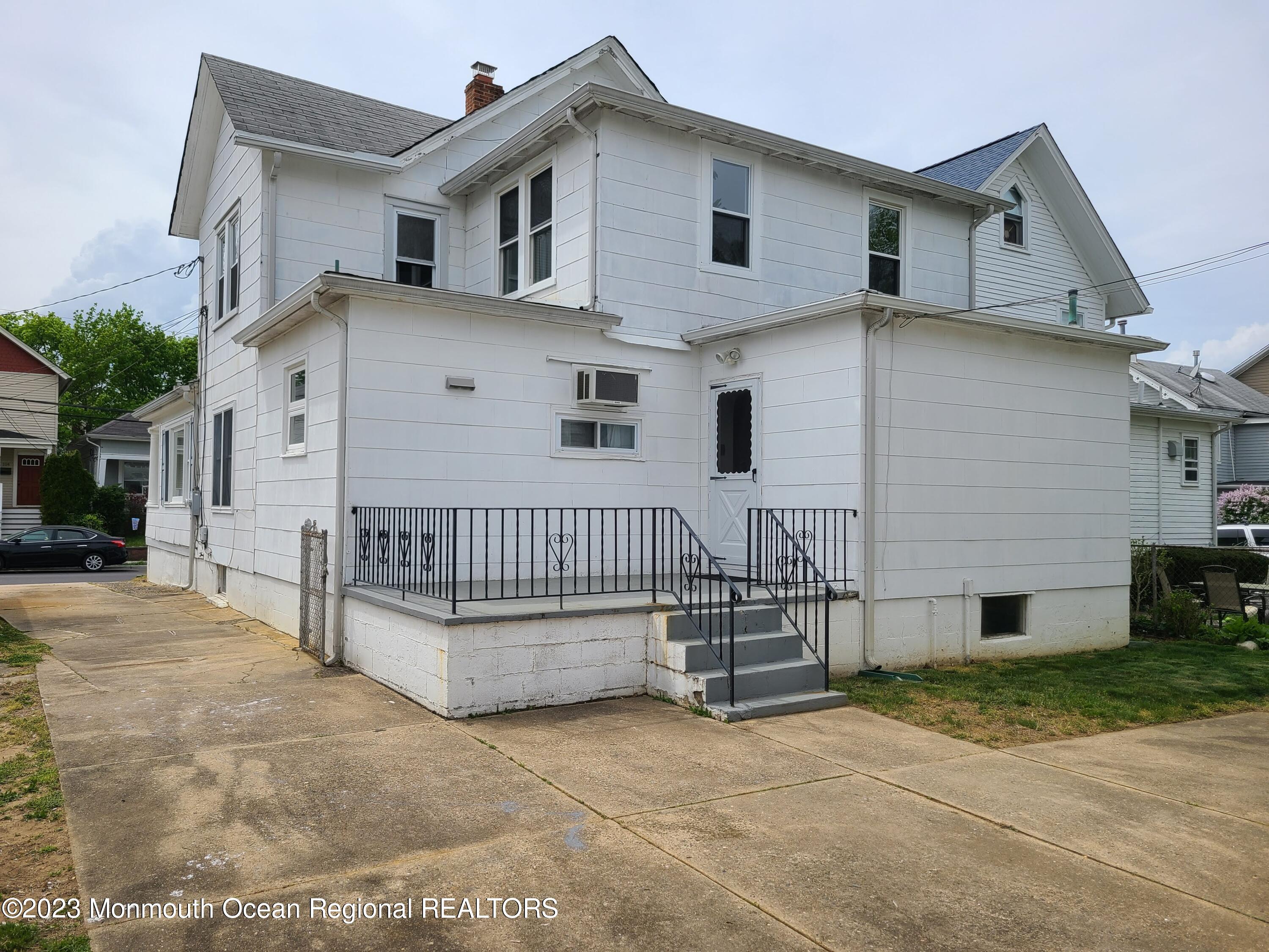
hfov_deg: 67.3
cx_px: 634
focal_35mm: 26
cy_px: 476
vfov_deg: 53.1
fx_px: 953
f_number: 1.8
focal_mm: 5.4
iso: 40
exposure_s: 1/2760
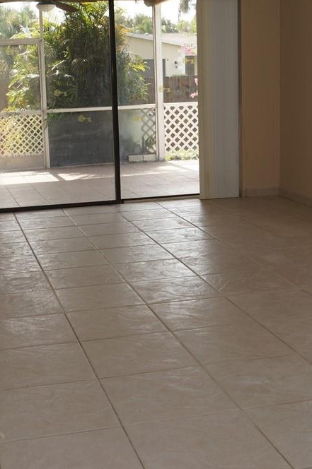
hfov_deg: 24.9
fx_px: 704
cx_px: 105
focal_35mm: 54
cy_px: 202
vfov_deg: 36.8
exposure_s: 1/100
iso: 100
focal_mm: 22
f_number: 5.6
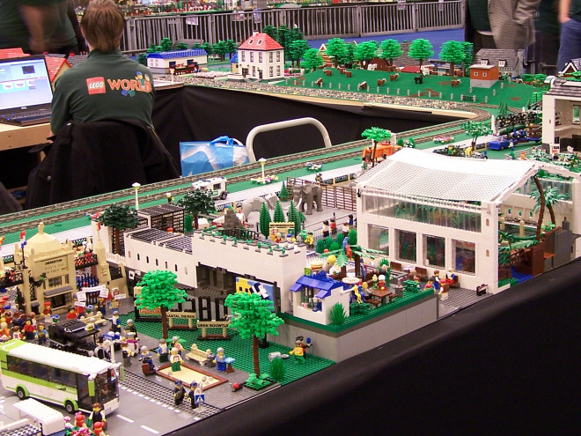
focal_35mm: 59
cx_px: 313
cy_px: 183
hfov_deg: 32.7
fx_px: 990
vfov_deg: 24.8
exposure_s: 1/2
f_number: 2.8
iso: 80
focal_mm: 6.3
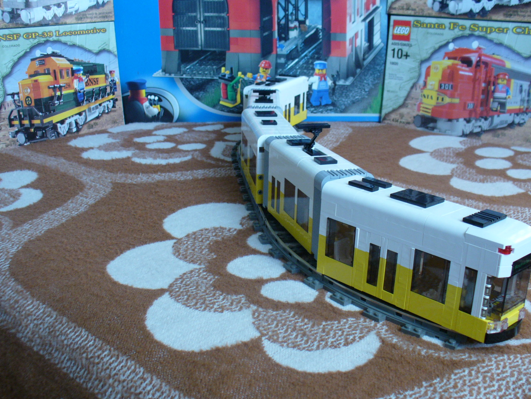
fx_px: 614
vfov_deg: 36.0
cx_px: 269
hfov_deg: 46.8
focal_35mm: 40
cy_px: 207
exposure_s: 1/25
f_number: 2.8
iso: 150
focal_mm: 6.1
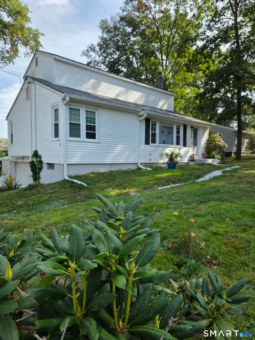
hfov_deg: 58.9
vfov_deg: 73.9
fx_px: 226
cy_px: 170
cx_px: 128
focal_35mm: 23
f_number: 1.7
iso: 80
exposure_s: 1/2730
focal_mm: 6.3
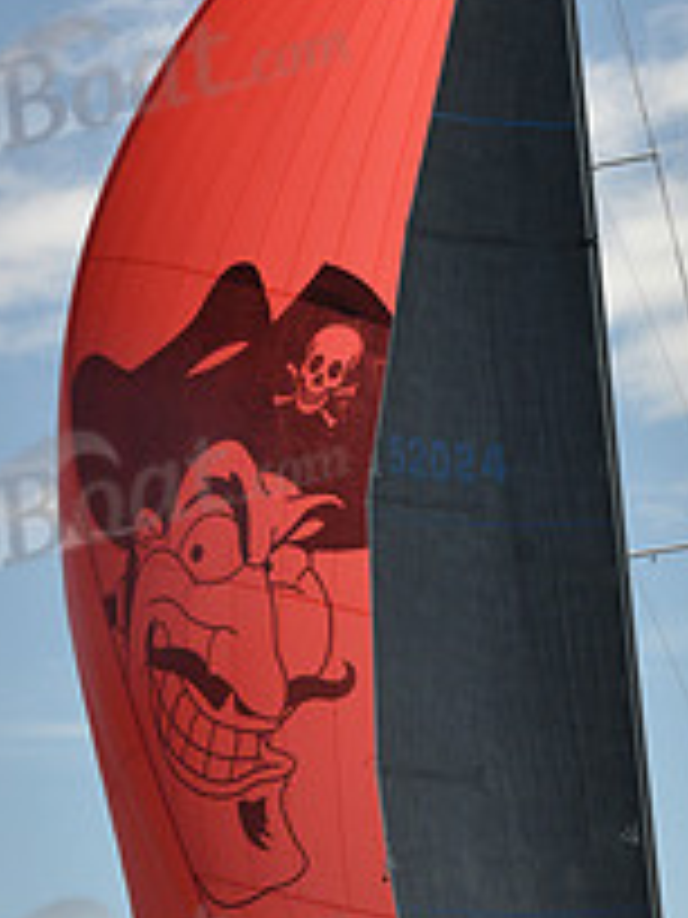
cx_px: 582
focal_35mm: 191
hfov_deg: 7.8
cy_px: 698
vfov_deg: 10.3
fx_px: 5062
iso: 320
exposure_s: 1/800
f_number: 13
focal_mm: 70
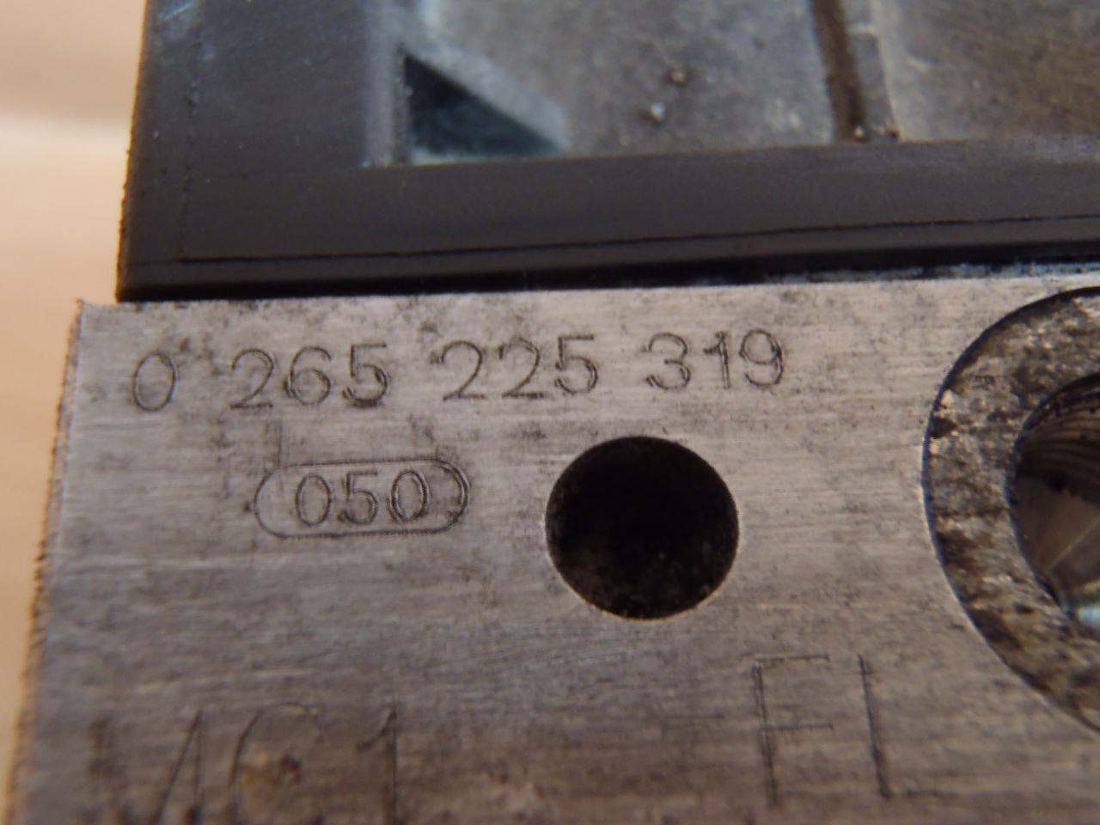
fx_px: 1176
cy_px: 412
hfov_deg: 50.1
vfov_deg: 38.7
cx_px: 550
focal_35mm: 37
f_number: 4.7
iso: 250
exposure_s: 1/4
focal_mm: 6.64
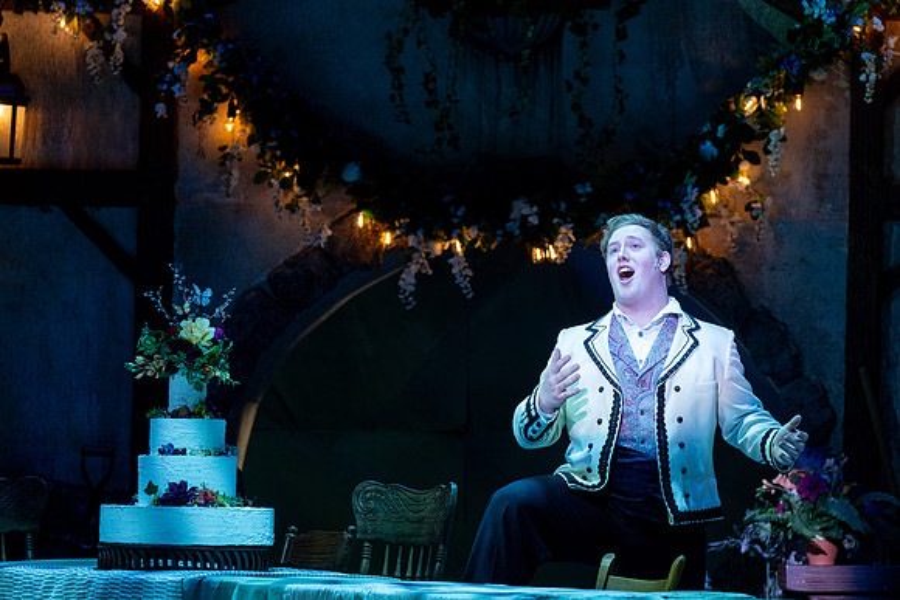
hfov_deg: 10.3
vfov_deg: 6.9
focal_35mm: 200
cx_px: 450
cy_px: 300
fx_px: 5001
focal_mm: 200
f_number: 5
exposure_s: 1/160
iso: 1250
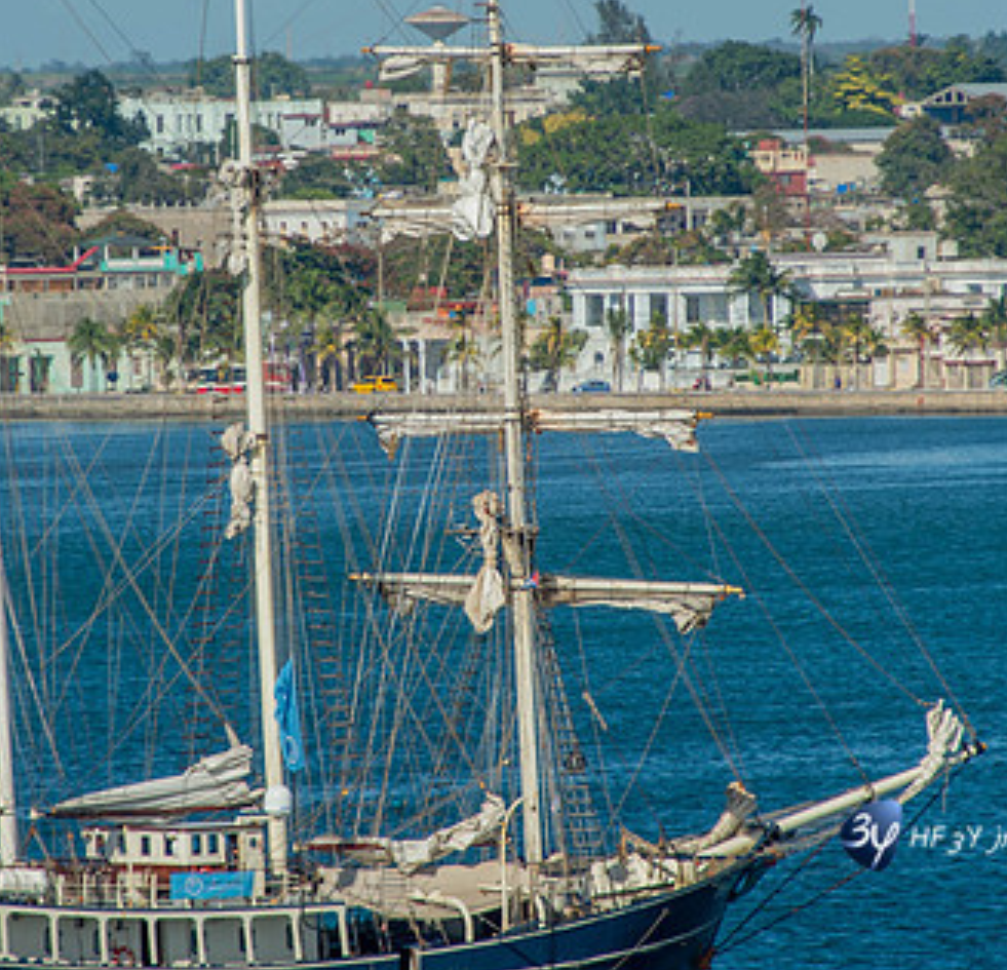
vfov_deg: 2.2
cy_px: 412
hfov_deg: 2.3
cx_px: 425
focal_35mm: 770
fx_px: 24882
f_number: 8
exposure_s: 1/400
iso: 100
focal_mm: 380
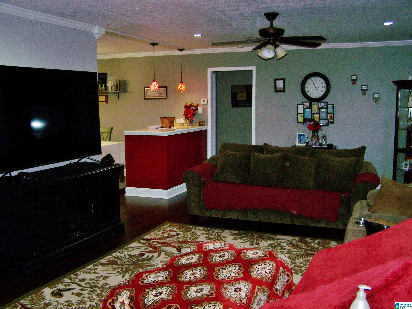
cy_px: 154
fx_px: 453
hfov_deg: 48.9
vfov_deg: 37.8
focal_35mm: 38
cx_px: 206
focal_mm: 6.3
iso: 160
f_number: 2.8
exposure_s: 1/60
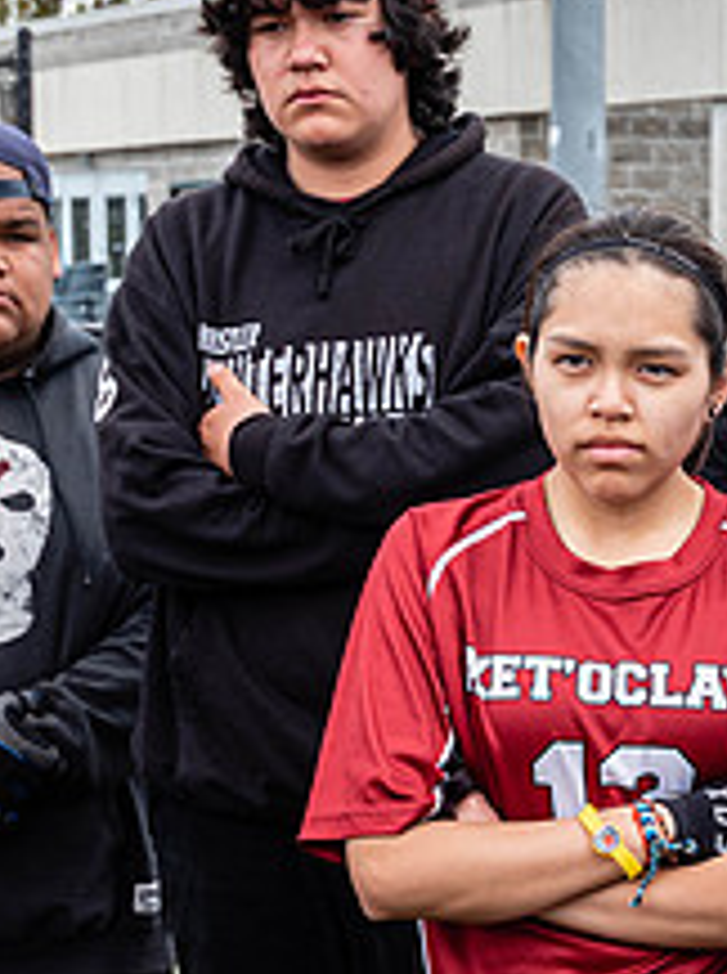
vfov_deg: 18.1
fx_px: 3061
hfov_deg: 13.4
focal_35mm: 109
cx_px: 622
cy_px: 584
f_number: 5.6
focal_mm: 35
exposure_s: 1/400
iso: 160
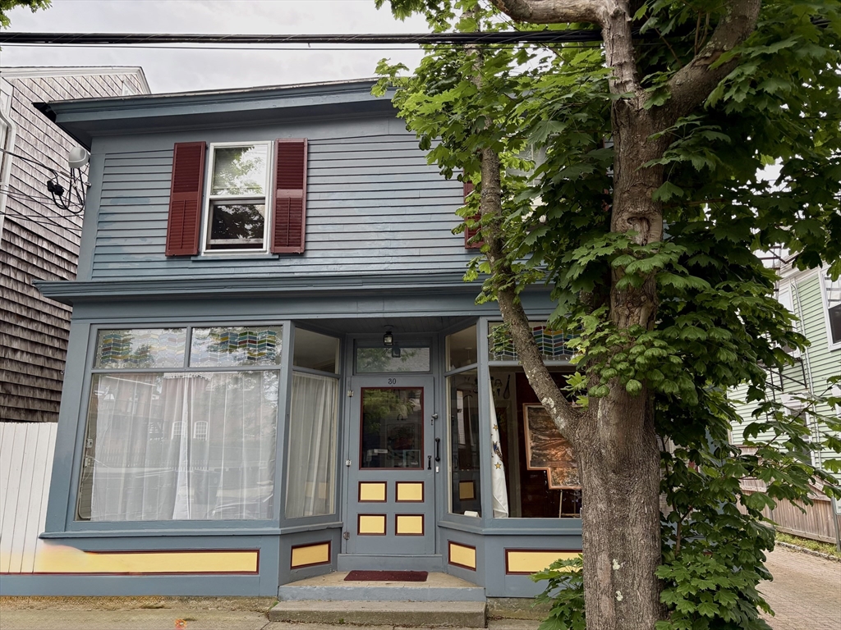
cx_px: 420
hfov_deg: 67.3
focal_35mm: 26
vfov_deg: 53.1
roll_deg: +0.5
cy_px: 315
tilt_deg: +12.8
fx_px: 632
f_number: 1.6
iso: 160
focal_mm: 5.96
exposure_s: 1/60
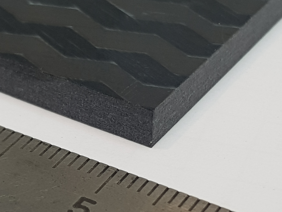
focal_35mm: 26
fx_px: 212
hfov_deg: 67.3
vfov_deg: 53.1
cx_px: 141
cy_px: 106
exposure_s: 1/100
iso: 64
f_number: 1.7
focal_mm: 4.2
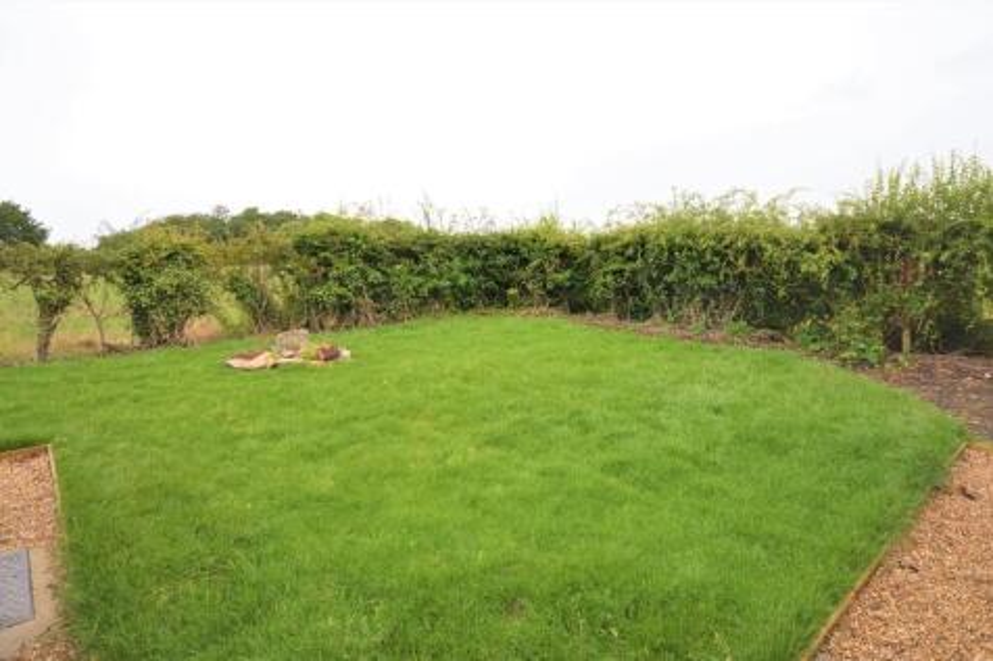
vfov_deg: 77.3
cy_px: 330
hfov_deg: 100.4
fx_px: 414
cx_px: 496
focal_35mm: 15
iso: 100
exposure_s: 1/200
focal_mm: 10
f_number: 4
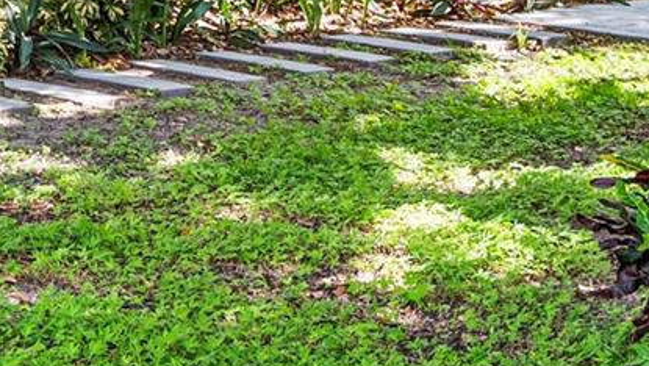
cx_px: -327
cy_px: -206
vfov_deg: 11.1
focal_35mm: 105
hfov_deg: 18.1
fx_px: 1808
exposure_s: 1/250
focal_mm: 26
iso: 200
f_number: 9
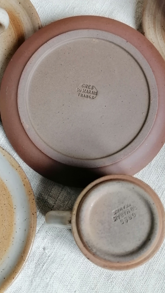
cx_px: 91
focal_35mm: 48
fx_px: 373
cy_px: 146
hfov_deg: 24.9
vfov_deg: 42.9
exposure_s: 1/30
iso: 250
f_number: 1.8
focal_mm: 3.95
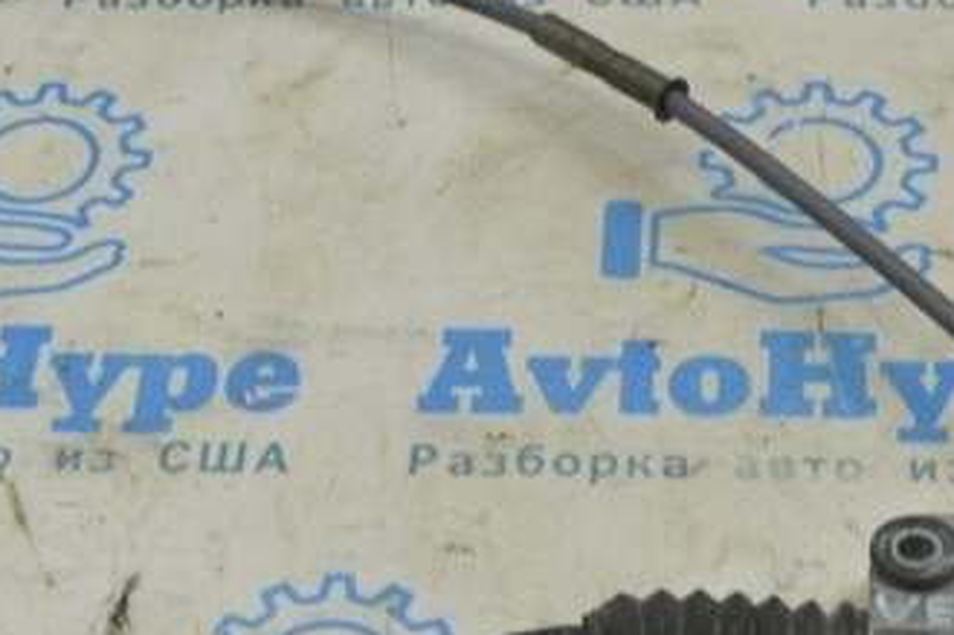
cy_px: 584
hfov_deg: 17.6
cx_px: 409
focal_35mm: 117
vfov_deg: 11.7
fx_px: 3087
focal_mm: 25
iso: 400
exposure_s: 1/40
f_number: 5.6
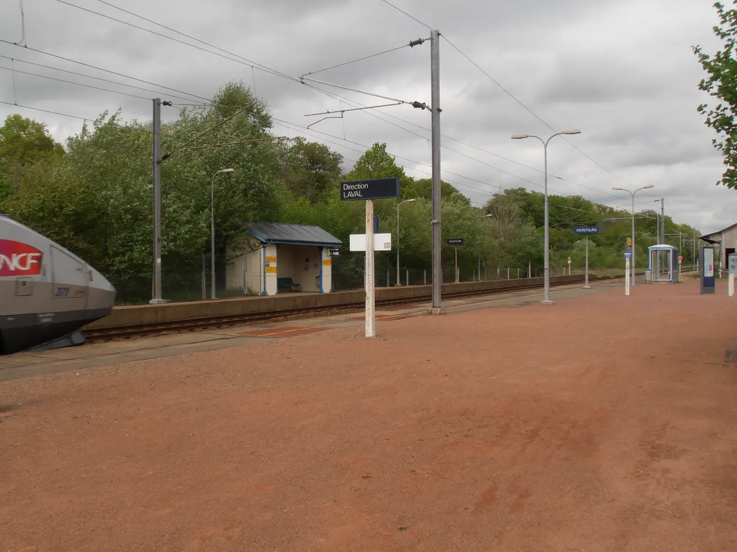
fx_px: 788
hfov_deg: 50.1
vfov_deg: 38.7
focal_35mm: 37
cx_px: 368
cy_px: 276
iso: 80
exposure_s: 1/1000
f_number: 3.9
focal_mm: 6.61
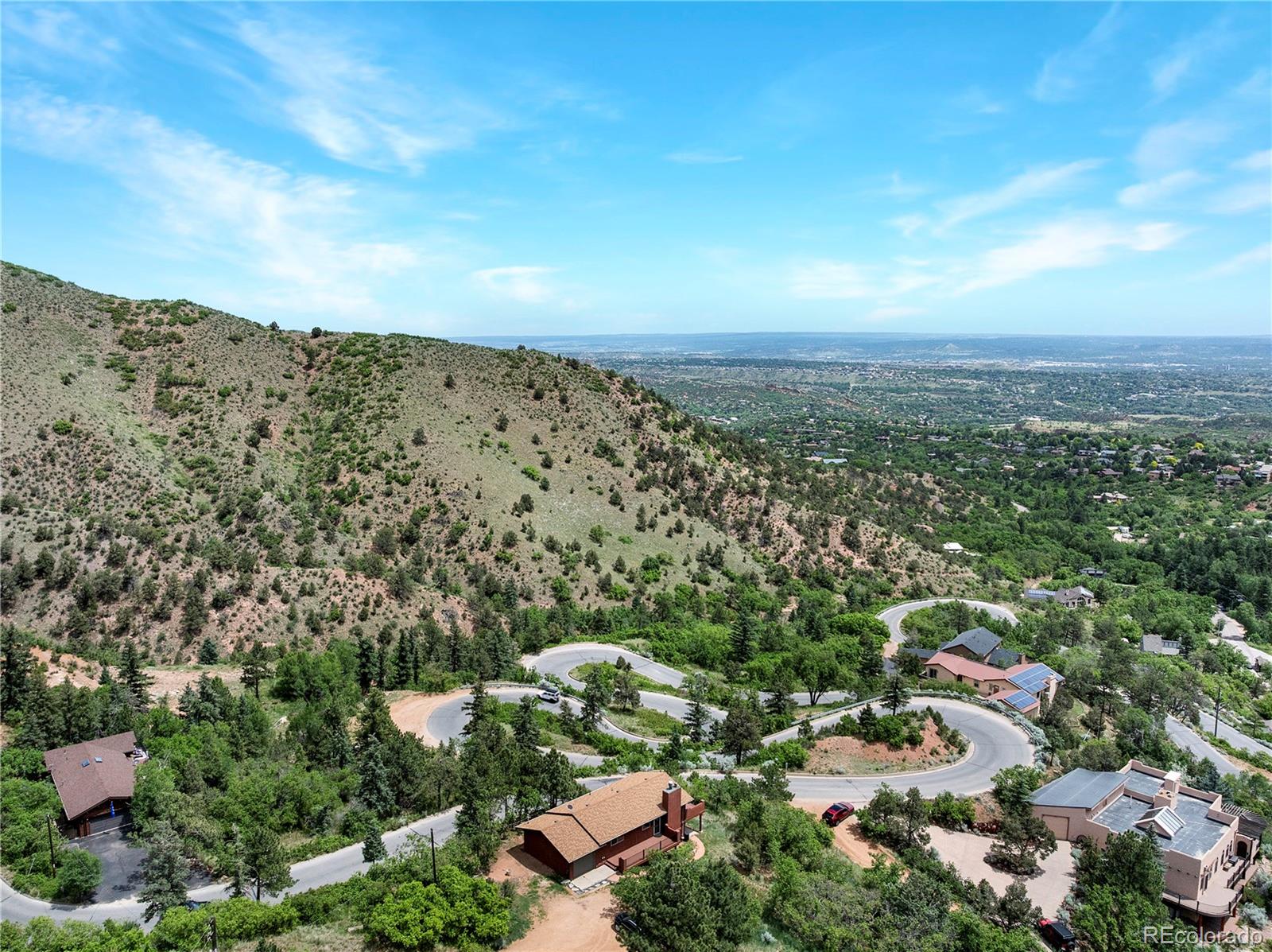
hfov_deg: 71.6
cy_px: 476
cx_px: 636
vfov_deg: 56.7
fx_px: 881
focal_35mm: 24
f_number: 2.8
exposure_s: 1/200
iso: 260
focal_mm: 12.29
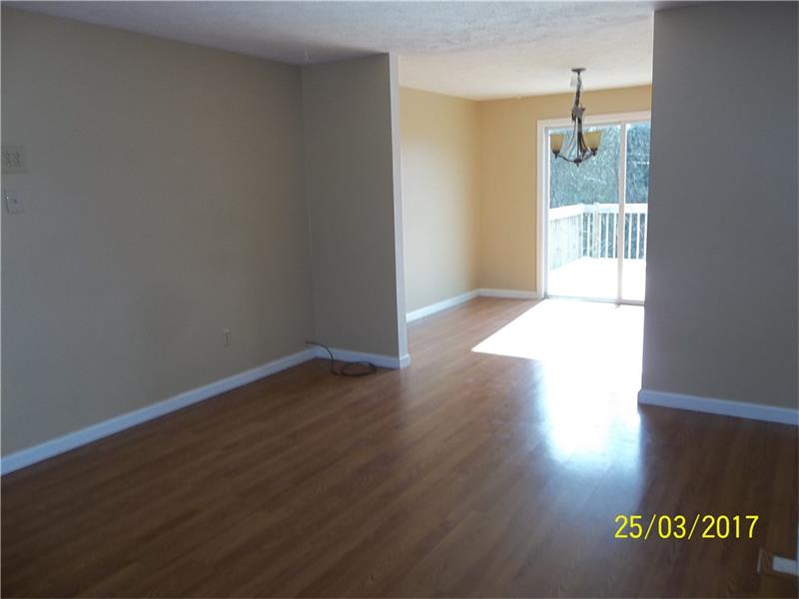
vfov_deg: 51.4
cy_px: 300
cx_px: 400
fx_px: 623
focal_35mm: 27
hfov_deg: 65.3
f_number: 3.5
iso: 80
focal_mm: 4.9
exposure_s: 1/60
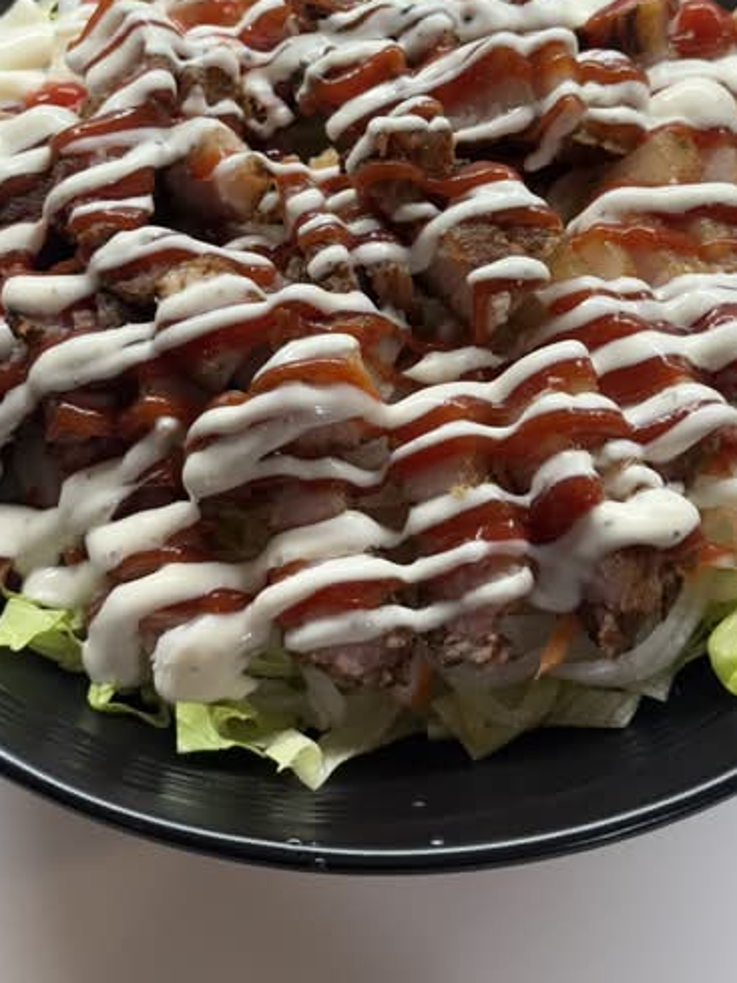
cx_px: 386
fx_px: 2043
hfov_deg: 20.4
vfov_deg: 26.8
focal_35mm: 72
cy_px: 274
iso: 50
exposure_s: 1/60
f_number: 1.78
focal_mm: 6.76
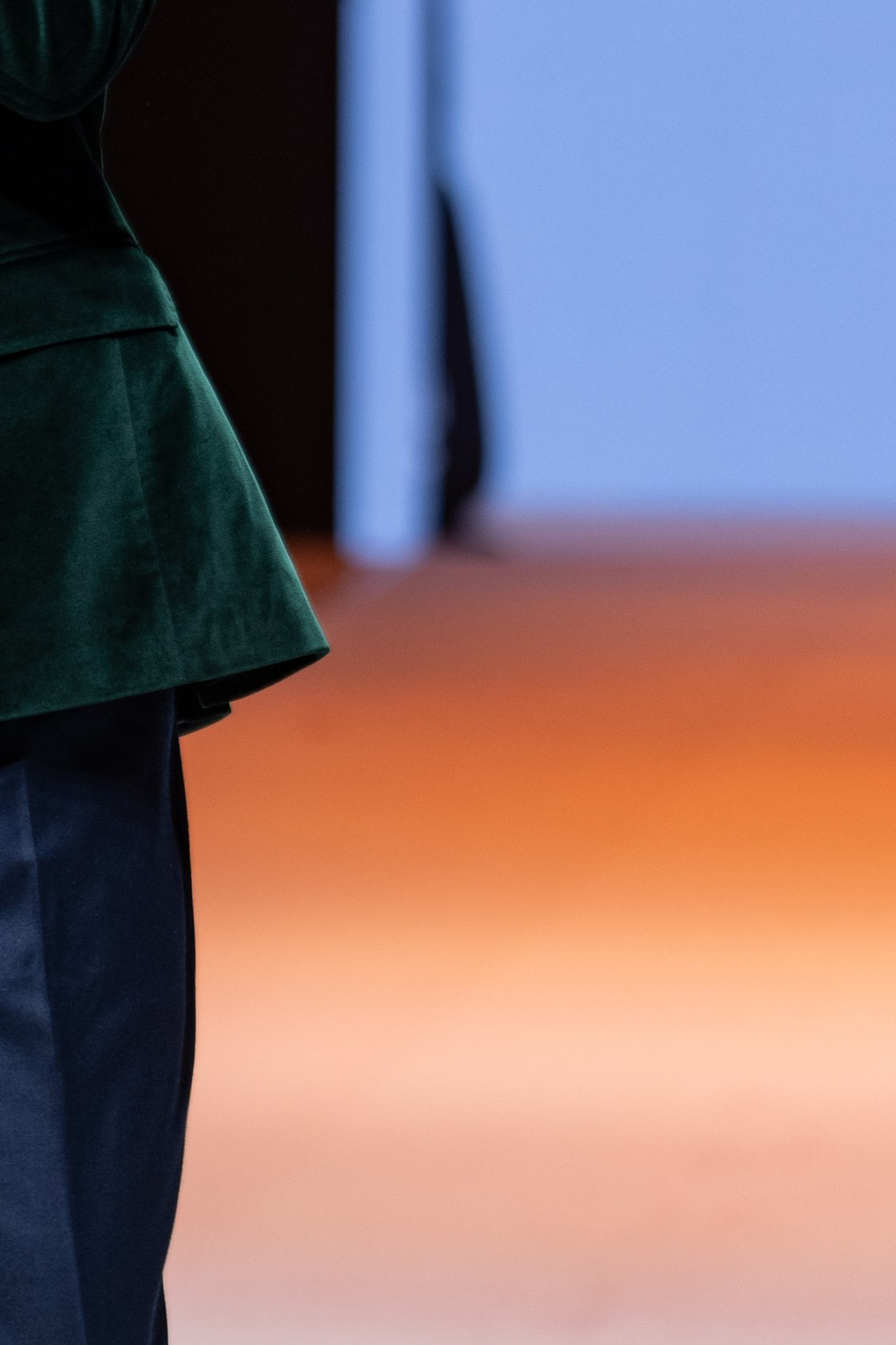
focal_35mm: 376
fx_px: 14039
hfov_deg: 3.7
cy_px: 307
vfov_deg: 5.5
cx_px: 132
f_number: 2.8
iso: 250
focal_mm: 103.9
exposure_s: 1/250
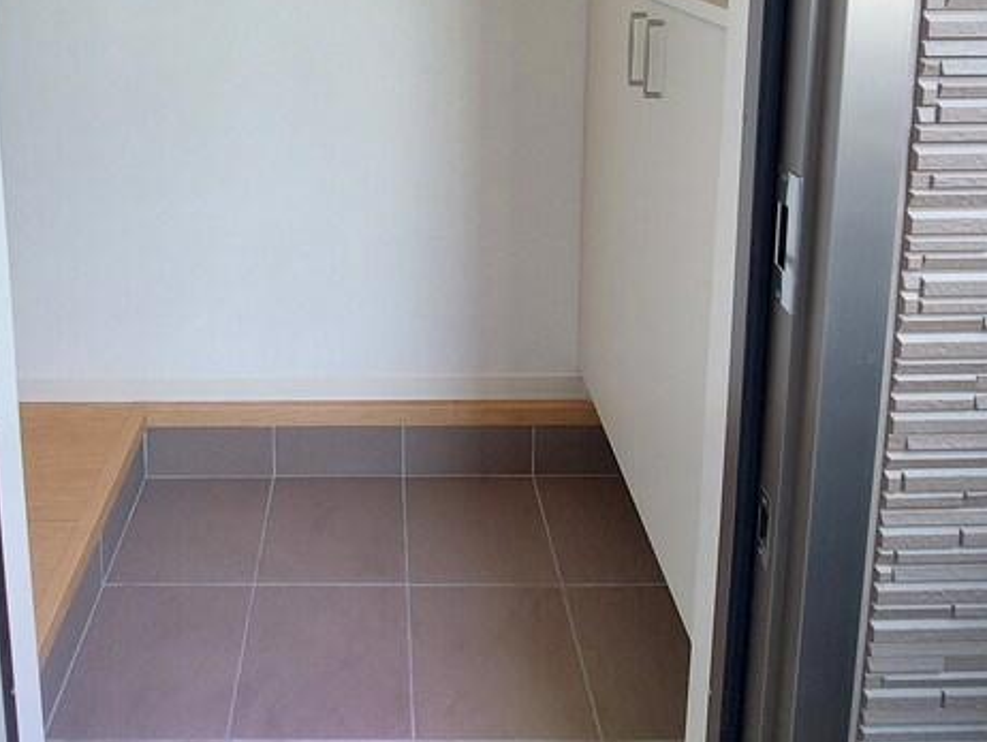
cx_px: 395
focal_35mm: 27
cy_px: -11
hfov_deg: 64.7
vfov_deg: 43.5
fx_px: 770
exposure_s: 1/50
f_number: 2.2
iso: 64
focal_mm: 1.74
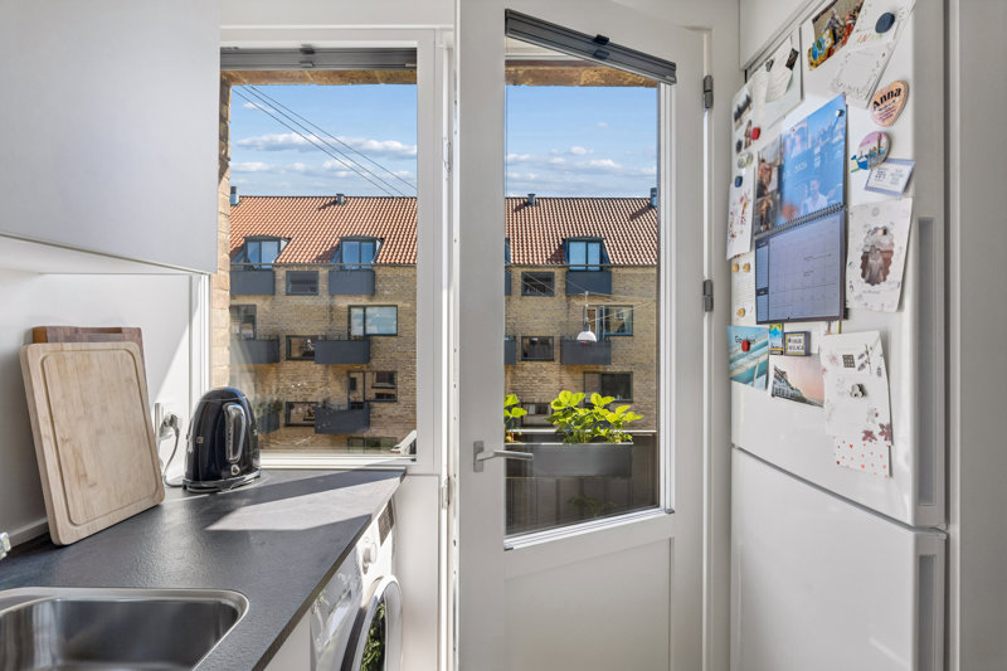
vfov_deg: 67.4
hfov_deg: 90.0
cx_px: 504
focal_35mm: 18
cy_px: 336
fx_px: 503
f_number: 10
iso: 160
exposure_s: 1/100
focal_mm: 18
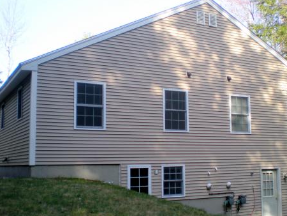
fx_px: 406
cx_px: 181
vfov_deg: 29.7
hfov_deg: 38.6
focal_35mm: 49
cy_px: 115
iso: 64
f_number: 3.1
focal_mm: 6.3
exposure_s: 1/185
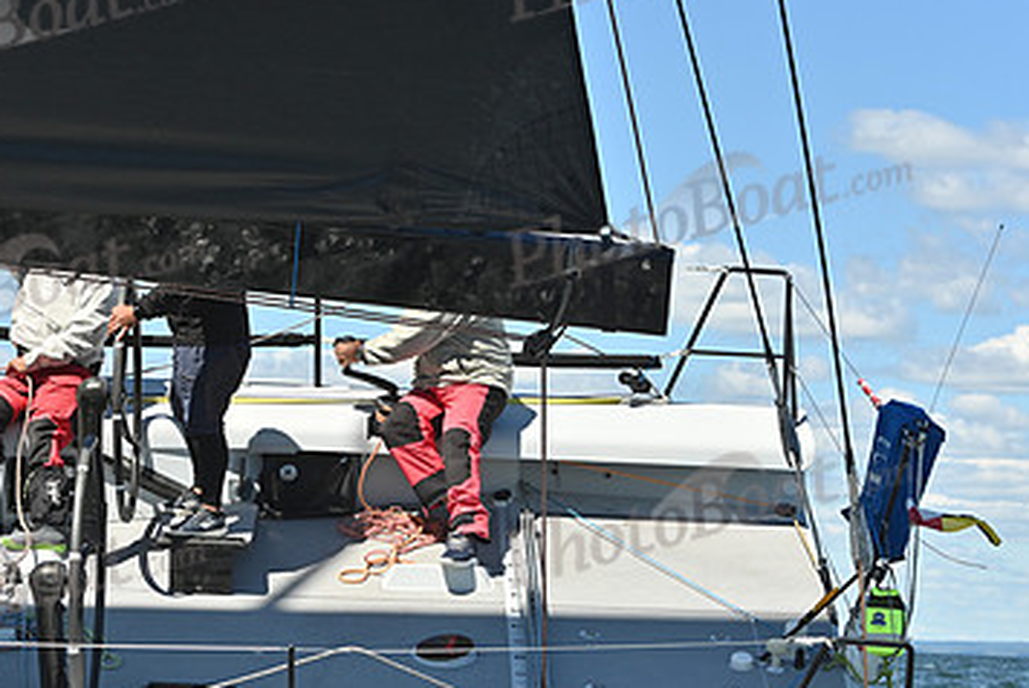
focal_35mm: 114
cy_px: 403
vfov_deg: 12.0
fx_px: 3261
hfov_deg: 17.9
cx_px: 358
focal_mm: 70
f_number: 5.6
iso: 320
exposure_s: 1/2000
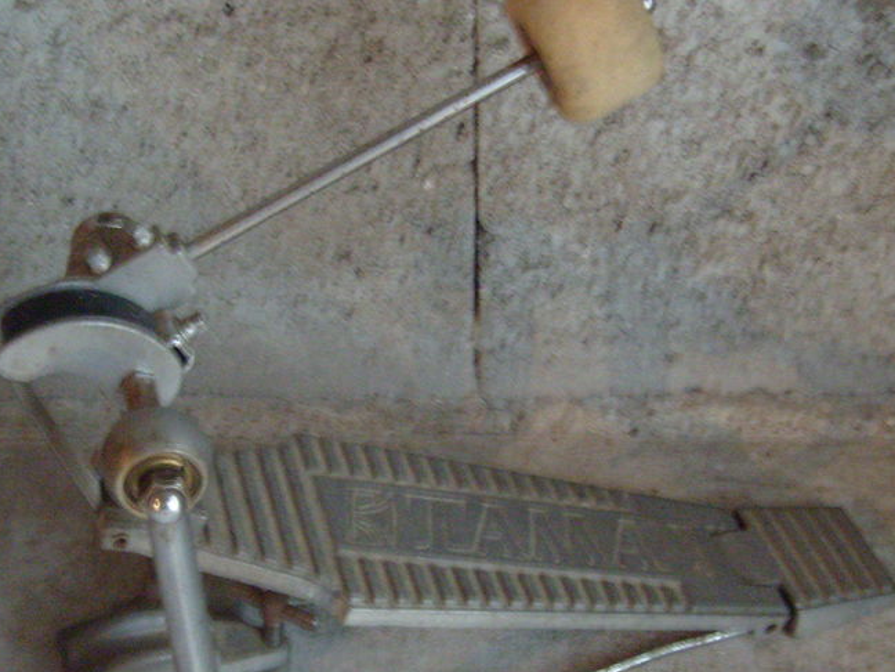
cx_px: 425
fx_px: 1396
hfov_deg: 35.5
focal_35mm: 54
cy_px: 430
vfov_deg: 26.9
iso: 400
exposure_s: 1/8
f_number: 2.8
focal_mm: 5.8
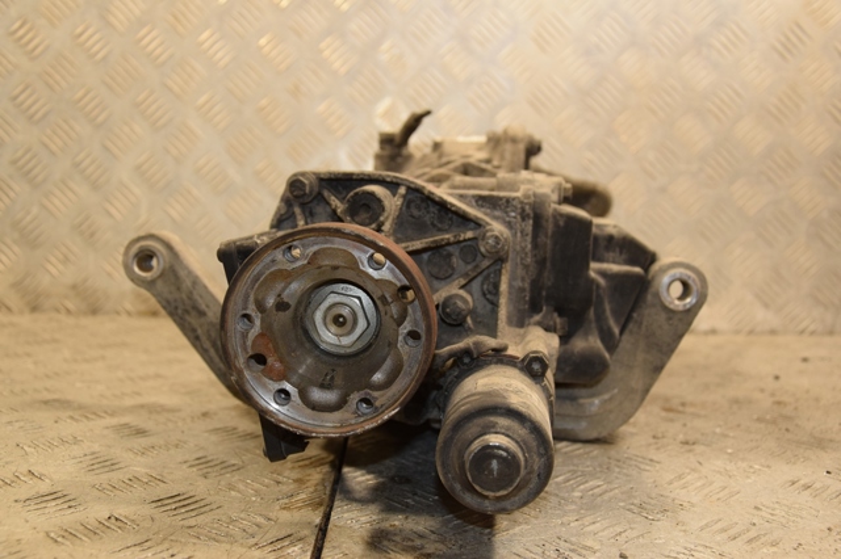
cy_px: 280
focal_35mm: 42
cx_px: 420
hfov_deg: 46.4
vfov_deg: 31.9
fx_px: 981
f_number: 5
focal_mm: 28
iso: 800
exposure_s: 1/160
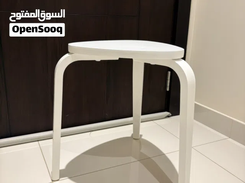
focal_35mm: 26
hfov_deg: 67.3
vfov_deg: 53.1
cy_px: 92
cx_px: 122
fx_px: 184
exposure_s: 1/50
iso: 125
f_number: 1.6
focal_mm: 5.96
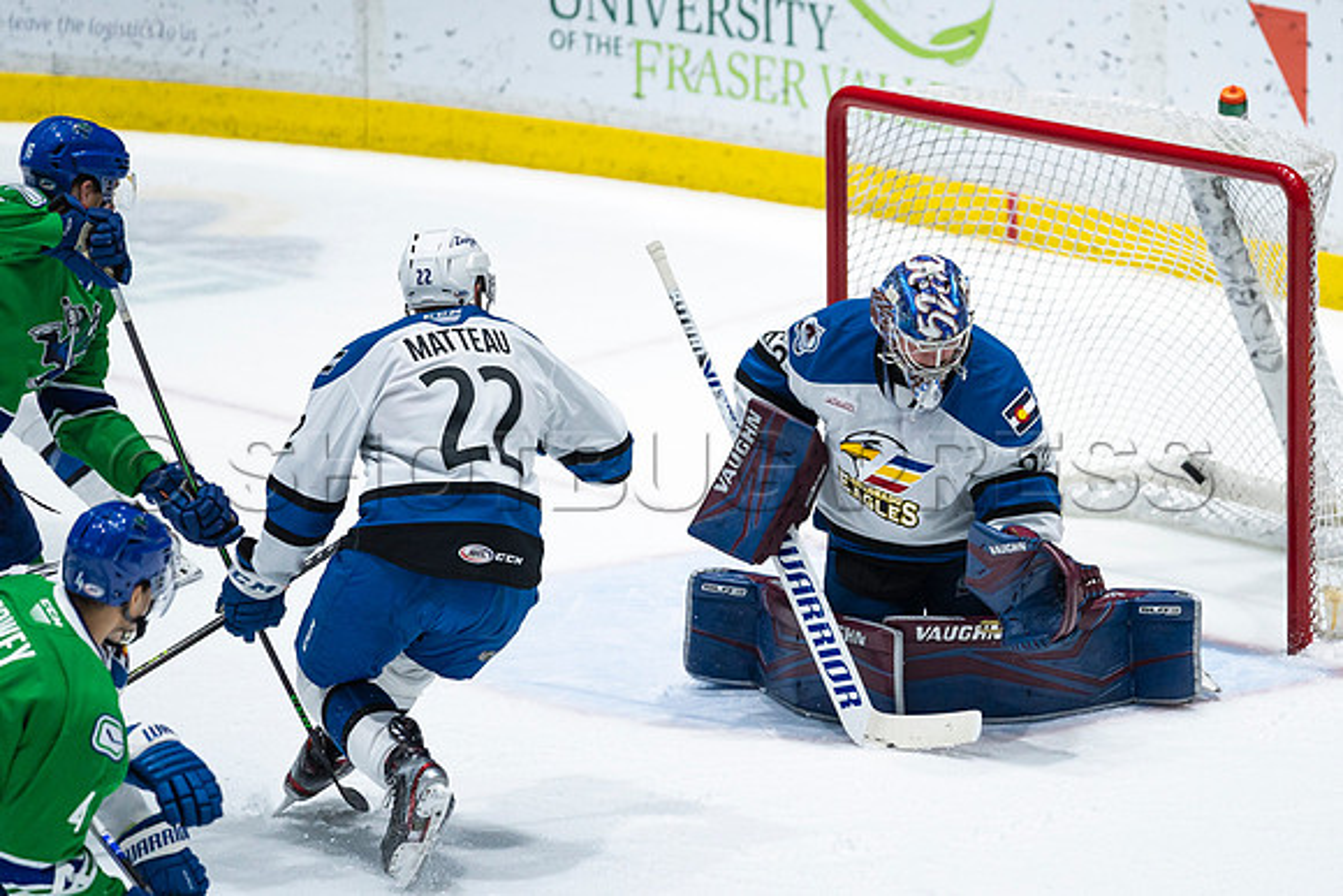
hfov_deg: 6.8
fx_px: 11362
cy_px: 247
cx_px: 966
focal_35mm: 305
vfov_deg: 4.5
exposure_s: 1/1250
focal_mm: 200
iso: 1250
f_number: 2.8
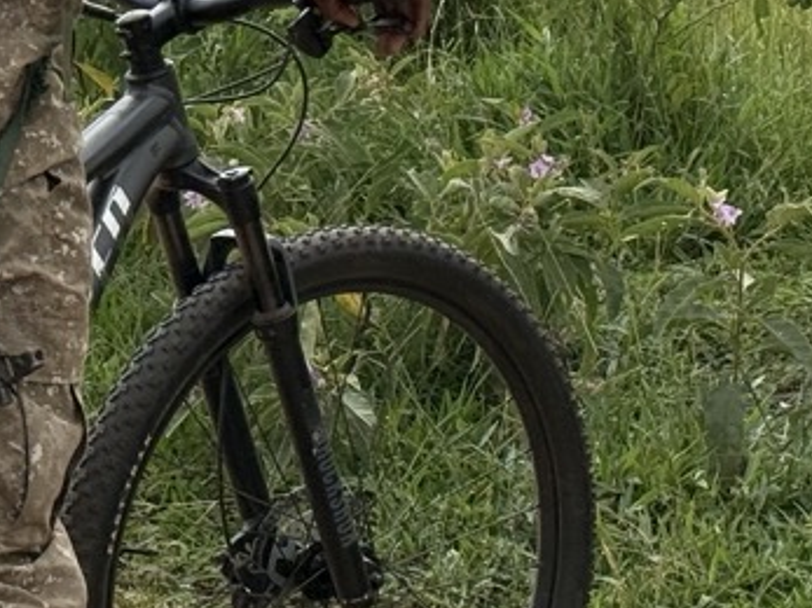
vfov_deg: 8.2
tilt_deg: -0.9
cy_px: -281
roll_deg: -2.6
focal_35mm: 177
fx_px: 4151
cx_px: 917
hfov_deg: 11.0
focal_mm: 6.76
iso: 64
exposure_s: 1/4587
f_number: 1.78
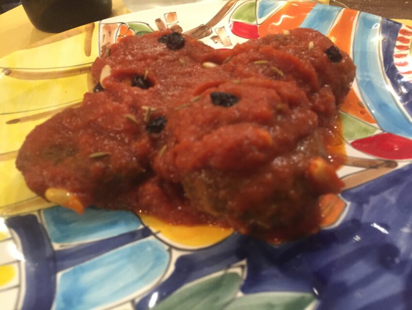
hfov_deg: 61.6
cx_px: 206
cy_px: 155
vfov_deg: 48.2
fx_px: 345
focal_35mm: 29
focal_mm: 4.15
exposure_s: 1/17
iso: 250
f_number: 2.2
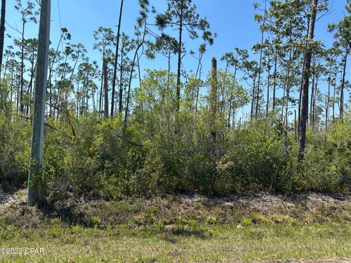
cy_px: 132
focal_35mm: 24
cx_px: 176
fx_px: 243
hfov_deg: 71.6
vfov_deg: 56.8
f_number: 1.78
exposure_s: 1/3356
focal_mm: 6.86
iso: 80
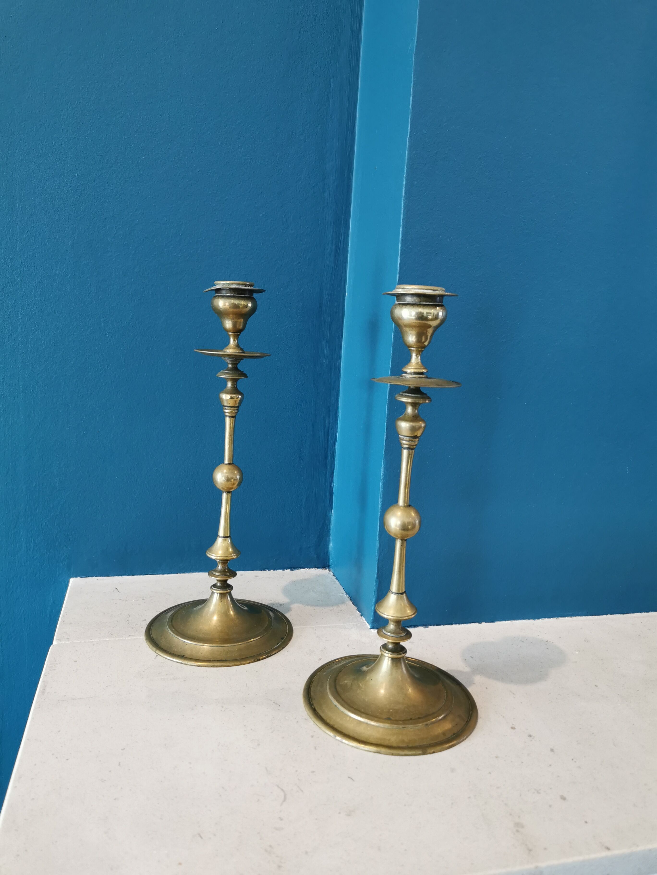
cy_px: 438
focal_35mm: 27
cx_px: 328
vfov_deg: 65.3
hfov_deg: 51.4
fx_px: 683
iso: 160
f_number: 1.8
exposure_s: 1/50
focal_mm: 5.58
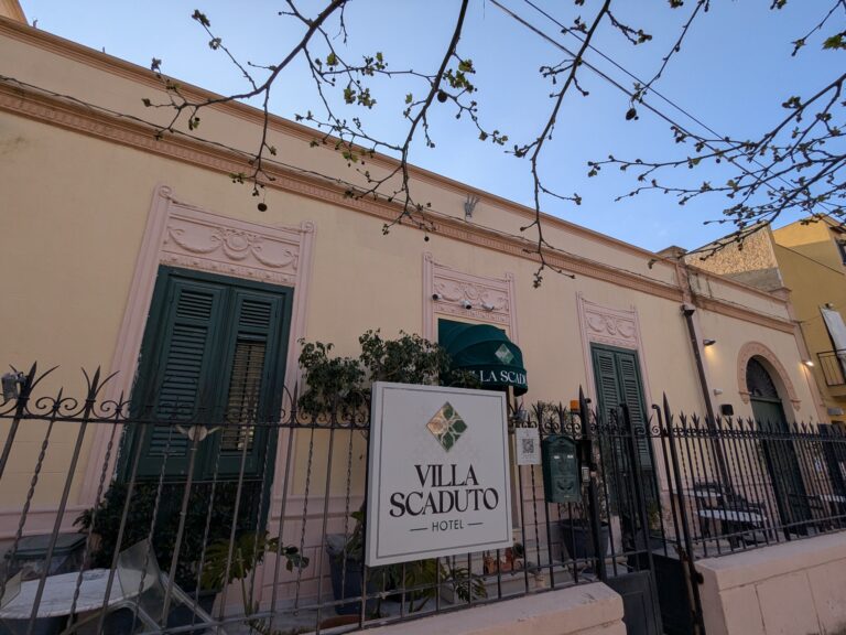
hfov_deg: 94.5
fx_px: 391
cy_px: 318
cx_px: 423
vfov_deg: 78.1
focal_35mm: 16
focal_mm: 2.35
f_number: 2.2
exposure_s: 1/850
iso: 49
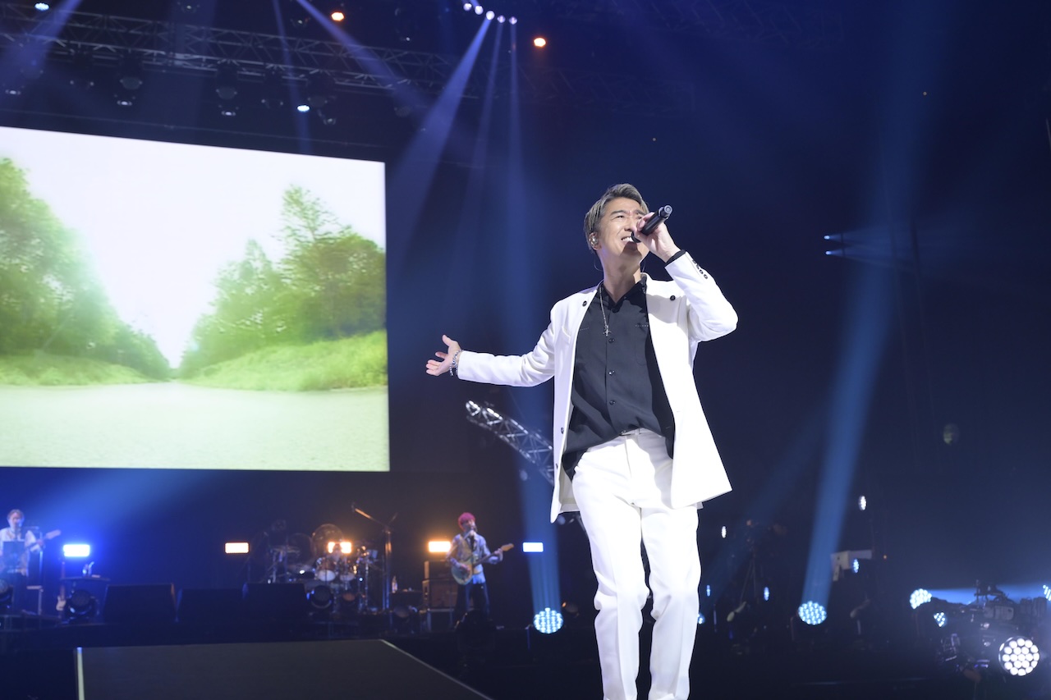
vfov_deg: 31.2
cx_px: 526
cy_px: 350
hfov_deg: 45.4
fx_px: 1255
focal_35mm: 43
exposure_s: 1/250
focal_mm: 43
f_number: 5
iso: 1000
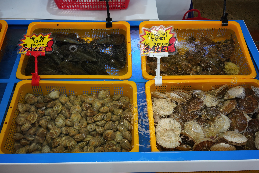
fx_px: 252
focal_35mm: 35
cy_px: 86
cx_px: 130
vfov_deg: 37.9
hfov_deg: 54.4
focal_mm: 35
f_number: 6.3
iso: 800
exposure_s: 1/100
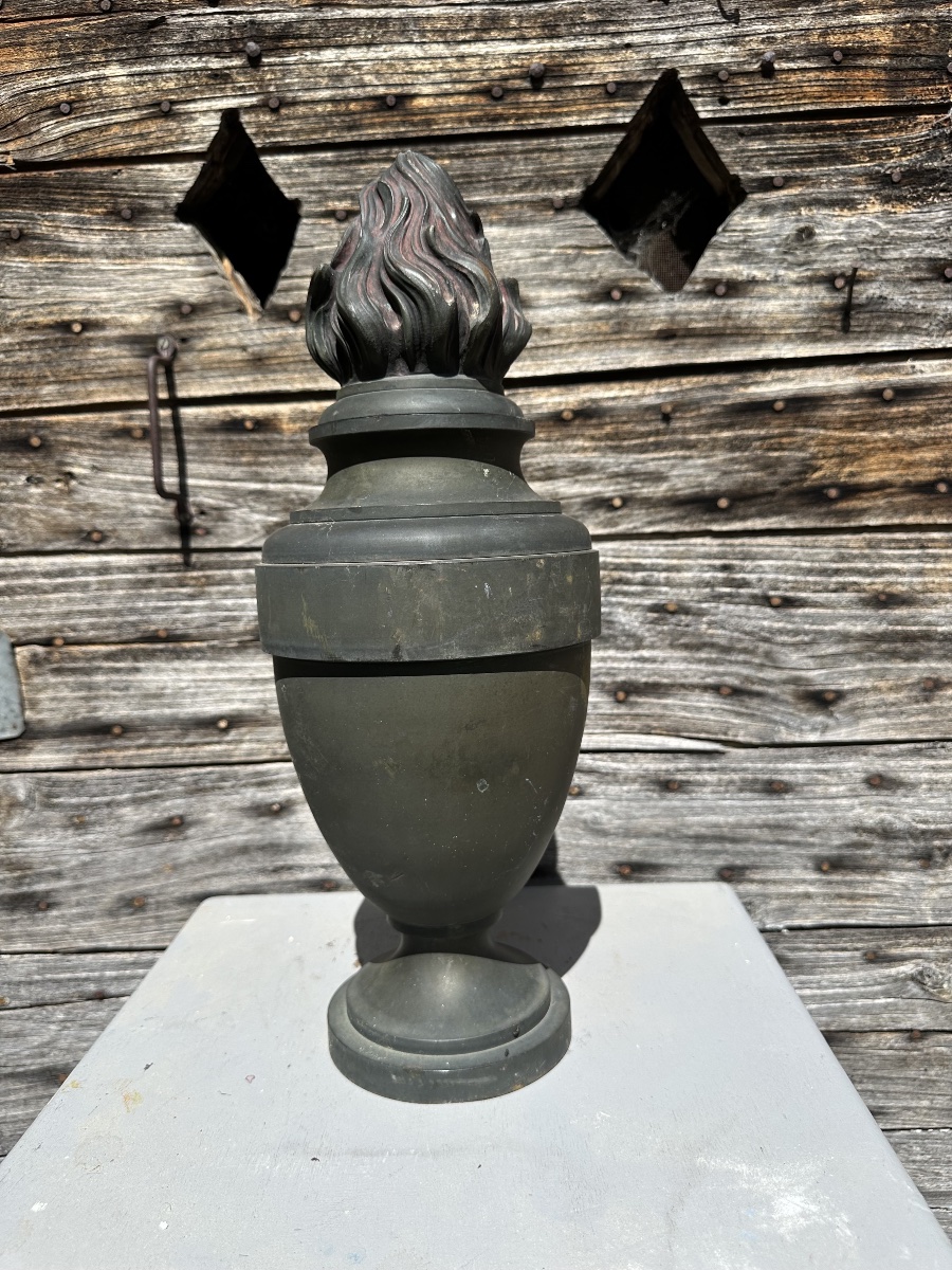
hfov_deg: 56.8
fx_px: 880
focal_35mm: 24
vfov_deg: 71.6
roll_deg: +1.1
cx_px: 476
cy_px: 635
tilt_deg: -7.8
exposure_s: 1/4762
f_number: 1.78
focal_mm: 6.86
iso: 80
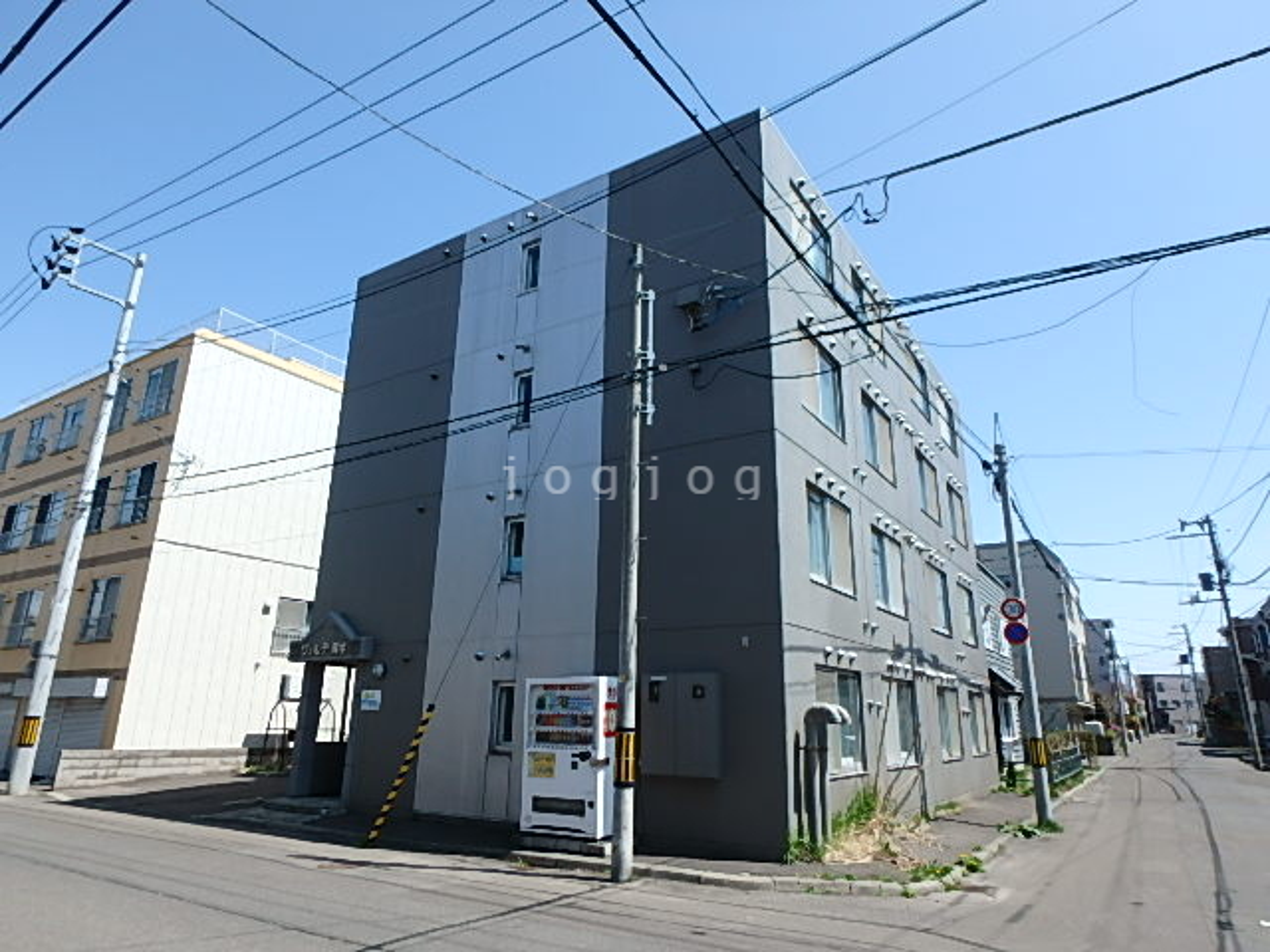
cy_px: 476
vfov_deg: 63.4
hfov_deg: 79.0
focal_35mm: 21
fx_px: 770
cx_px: 635
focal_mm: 3.7
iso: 125
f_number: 3.5
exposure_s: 1/1000
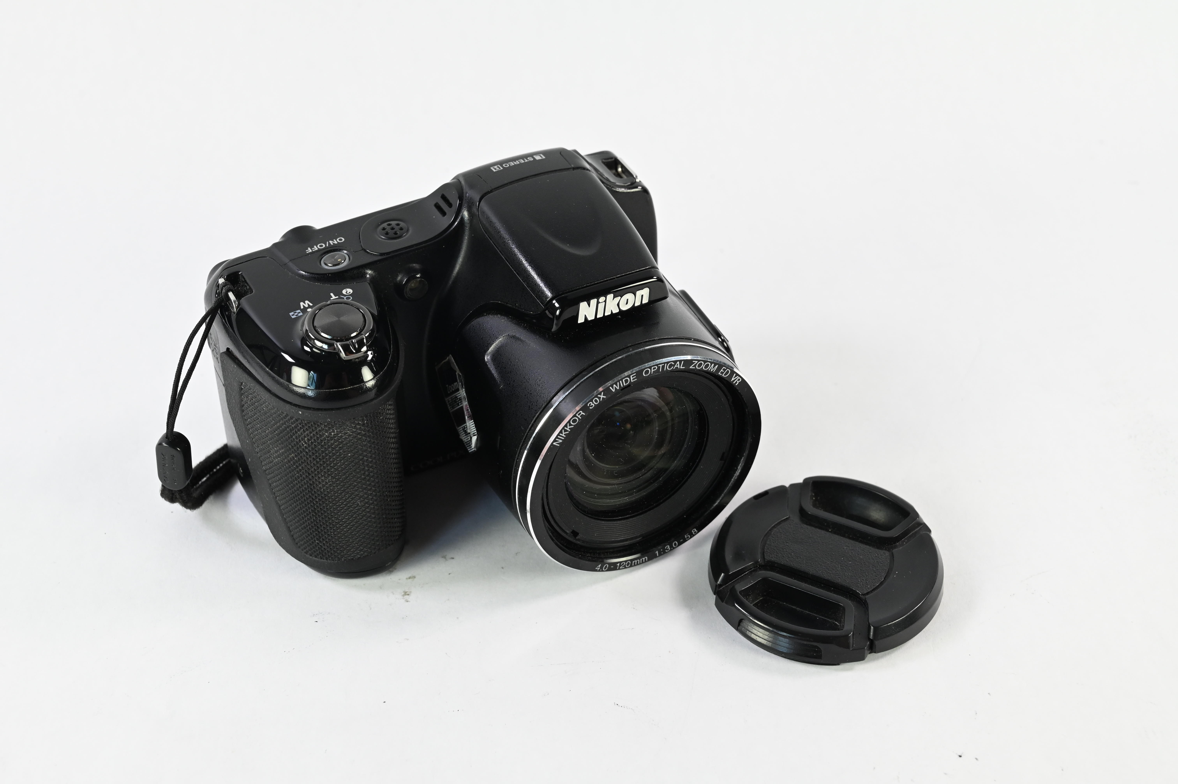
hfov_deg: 40.4
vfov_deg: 27.5
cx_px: 589
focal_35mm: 49
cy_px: 392
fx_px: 1602
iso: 2000
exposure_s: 1/100
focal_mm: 49
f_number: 11
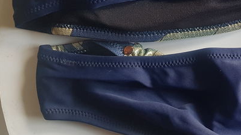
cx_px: 272
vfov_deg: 16.9
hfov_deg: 27.1
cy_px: 86
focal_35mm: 71
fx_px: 454
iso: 100
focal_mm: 4.2
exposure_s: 1/60
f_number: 1.7
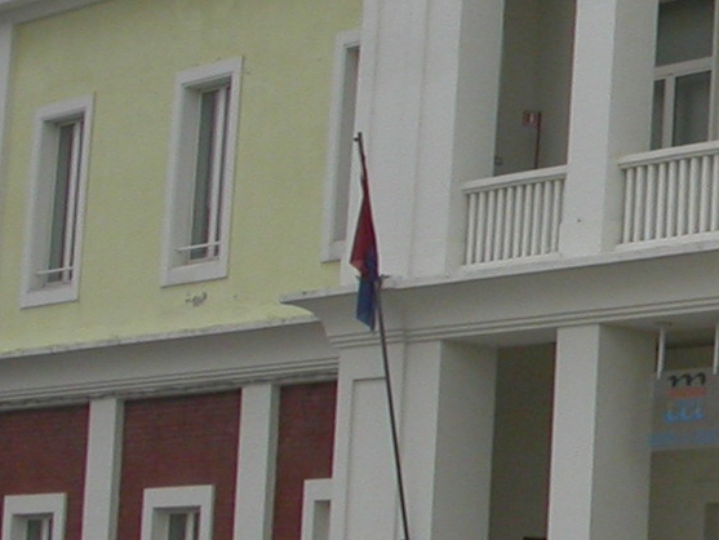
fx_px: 3220
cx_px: 1350
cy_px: 125
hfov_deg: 11.7
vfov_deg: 9.6
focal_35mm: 155
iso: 100
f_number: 4.7
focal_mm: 7.85
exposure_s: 1/136
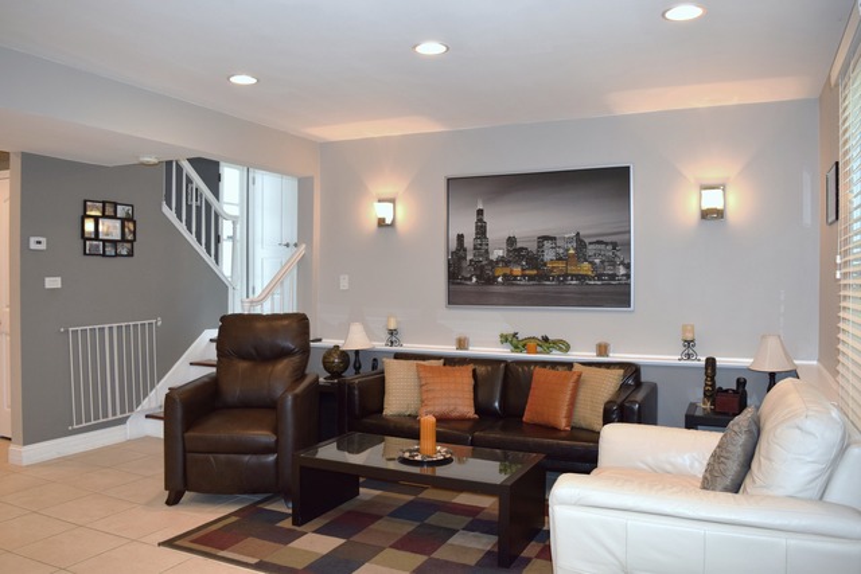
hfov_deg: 67.4
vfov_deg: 48.0
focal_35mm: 27
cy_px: 287
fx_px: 646
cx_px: 430
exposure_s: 1/80
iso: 800
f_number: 4.5
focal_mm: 18
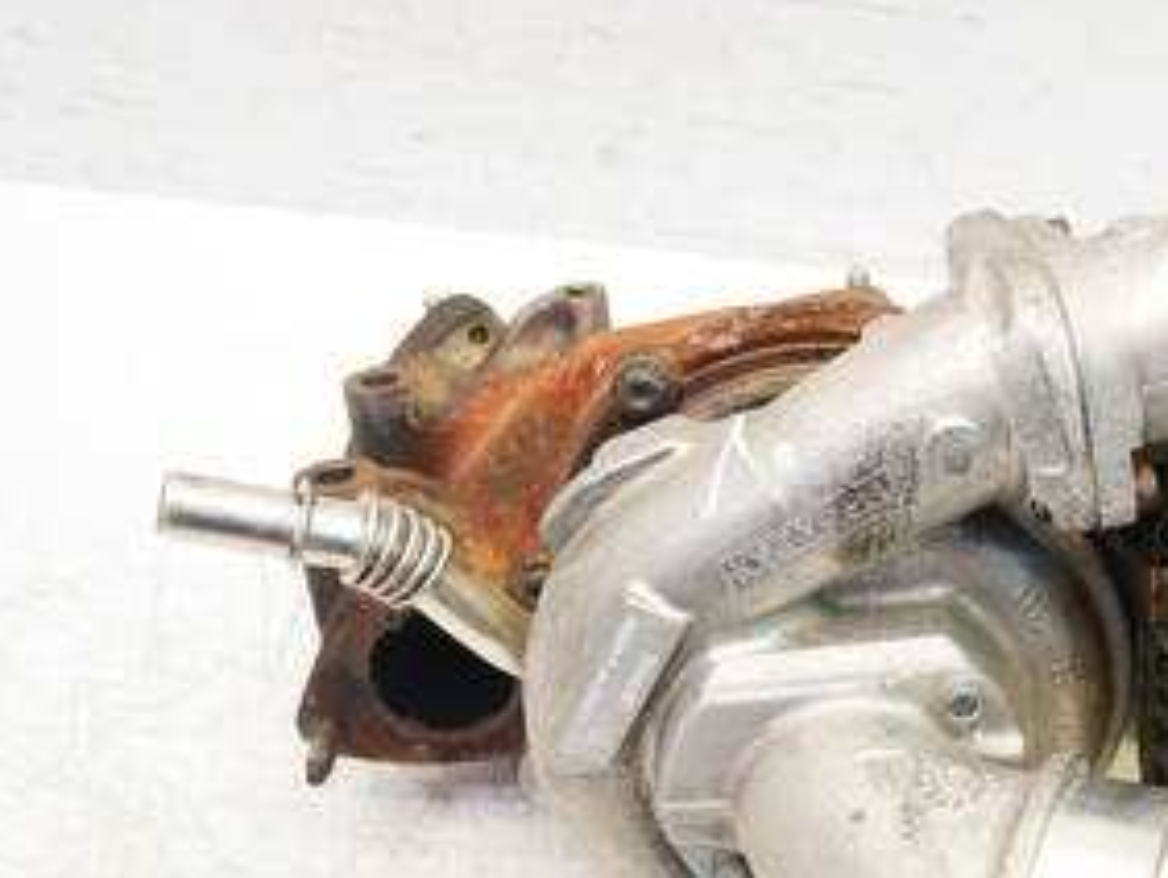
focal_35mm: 51
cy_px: 634
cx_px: 886
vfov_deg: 28.3
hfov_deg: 36.5
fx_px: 1722
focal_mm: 15
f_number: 3.7
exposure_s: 1/60
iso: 640
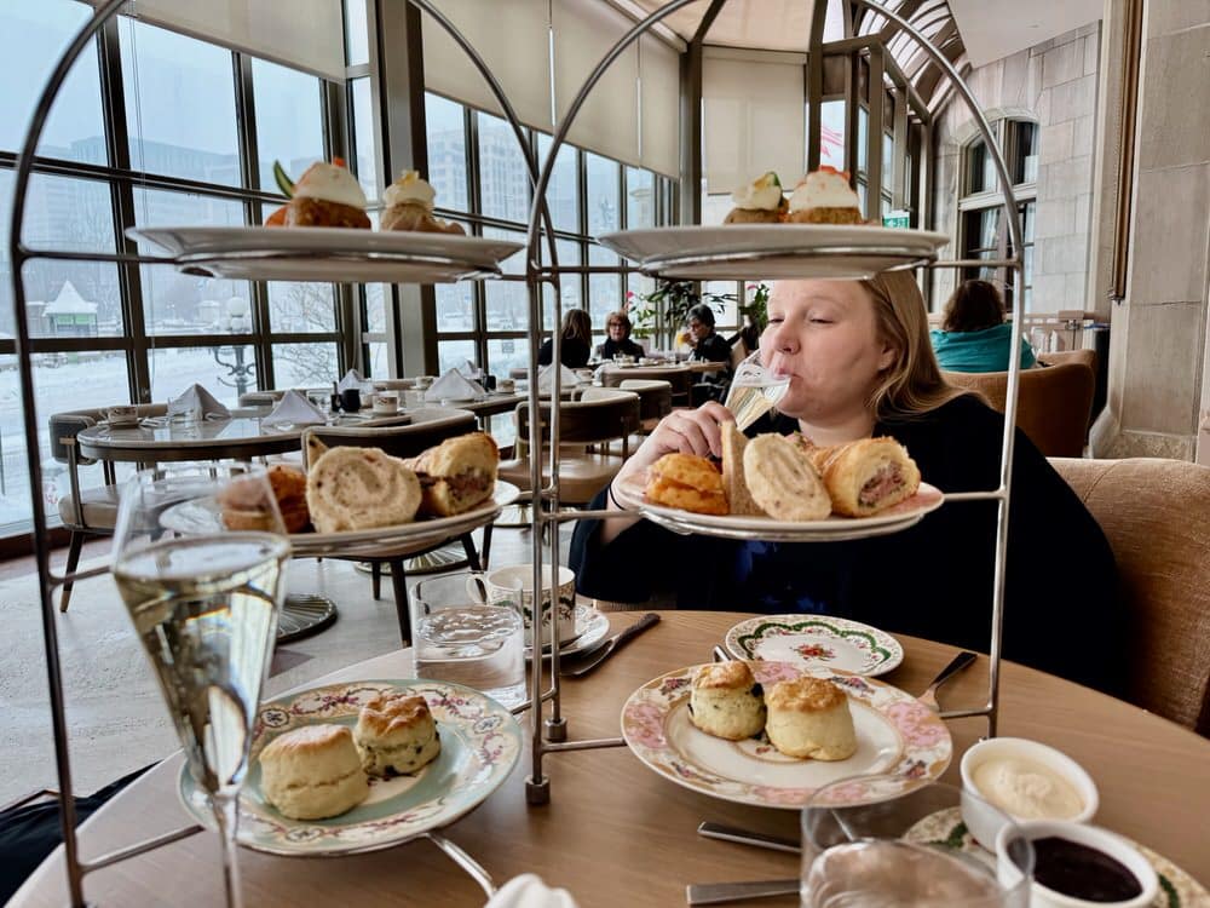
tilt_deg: -8.2
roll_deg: +1.3
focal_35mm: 24
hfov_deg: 71.6
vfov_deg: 56.8
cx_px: 605
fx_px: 839
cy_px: 454
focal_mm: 6.76
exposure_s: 1/174
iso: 64
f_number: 1.78
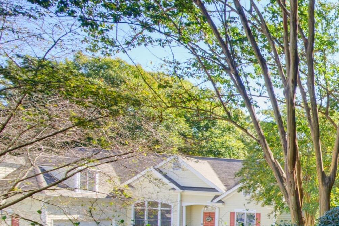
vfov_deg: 34.8
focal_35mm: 36
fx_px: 339
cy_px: 203
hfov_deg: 29.8
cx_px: 508
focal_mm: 12
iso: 800
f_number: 7.1
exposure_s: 1/25
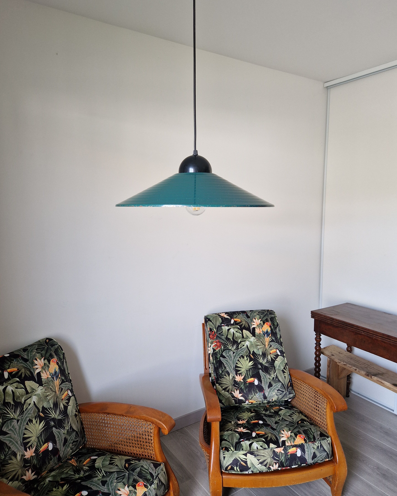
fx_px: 367
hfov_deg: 56.8
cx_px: 207
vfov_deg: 68.1
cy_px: 242
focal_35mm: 25
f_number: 1.8
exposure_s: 1/100
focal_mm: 5.4
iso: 50
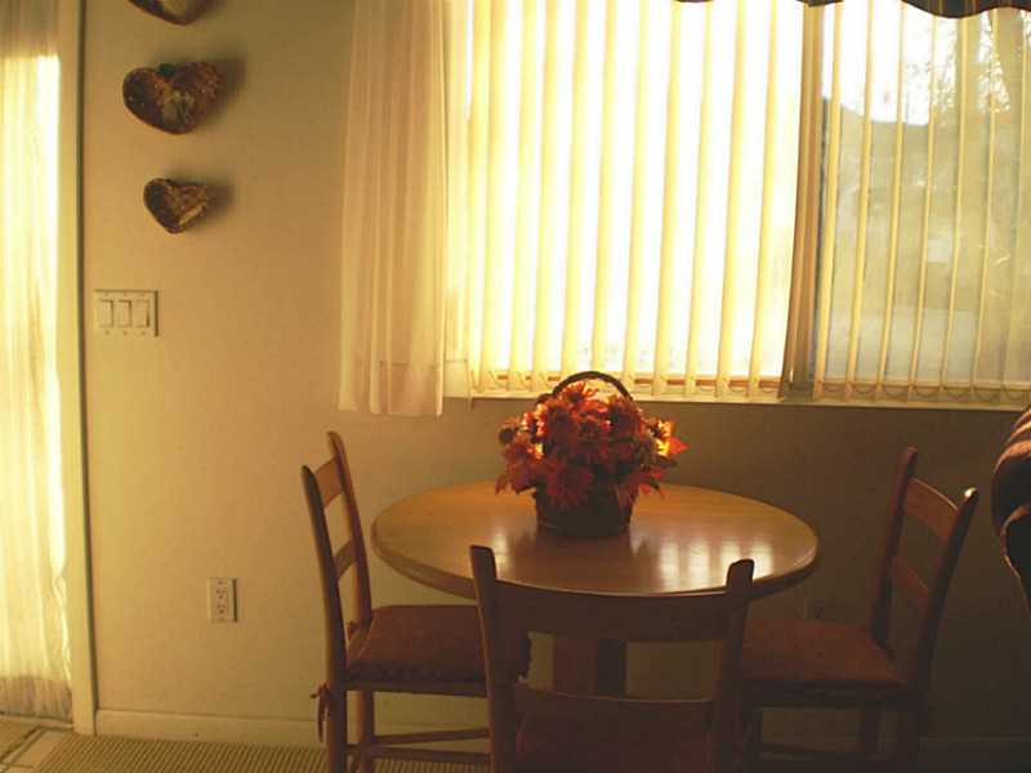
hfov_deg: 51.4
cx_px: 516
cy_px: 386
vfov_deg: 39.7
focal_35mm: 36
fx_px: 1072
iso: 64
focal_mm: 6.3
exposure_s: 1/320
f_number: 3.1
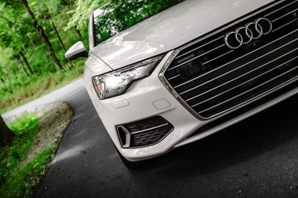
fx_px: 372
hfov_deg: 43.6
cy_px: 99
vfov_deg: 29.8
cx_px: 146
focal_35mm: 45
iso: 640
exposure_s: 1/500
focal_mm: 44
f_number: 5.6
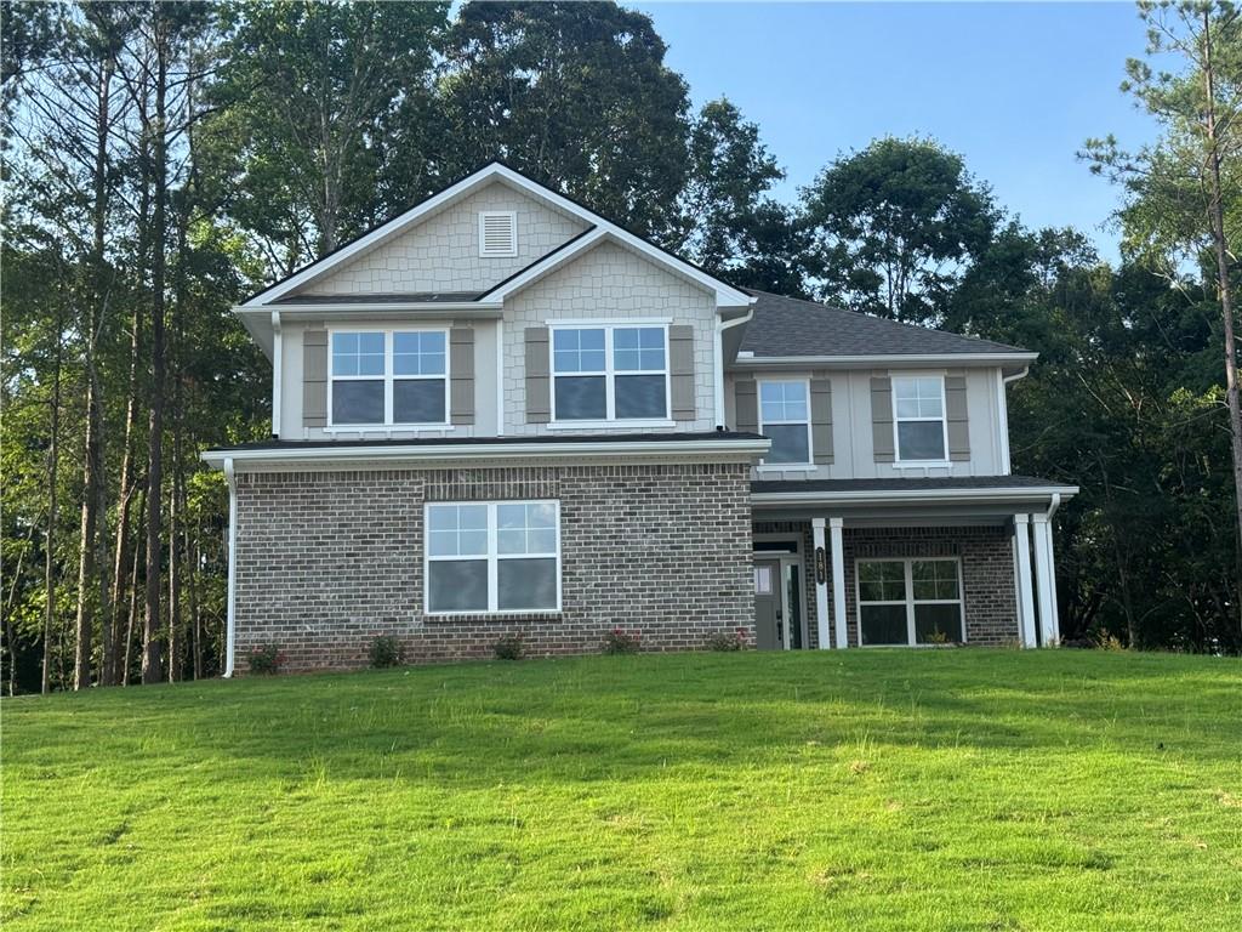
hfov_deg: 39.7
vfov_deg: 30.3
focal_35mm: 48
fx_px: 1722
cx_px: 621
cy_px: 466
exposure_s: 1/1287
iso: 64
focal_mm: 6.76
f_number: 1.78
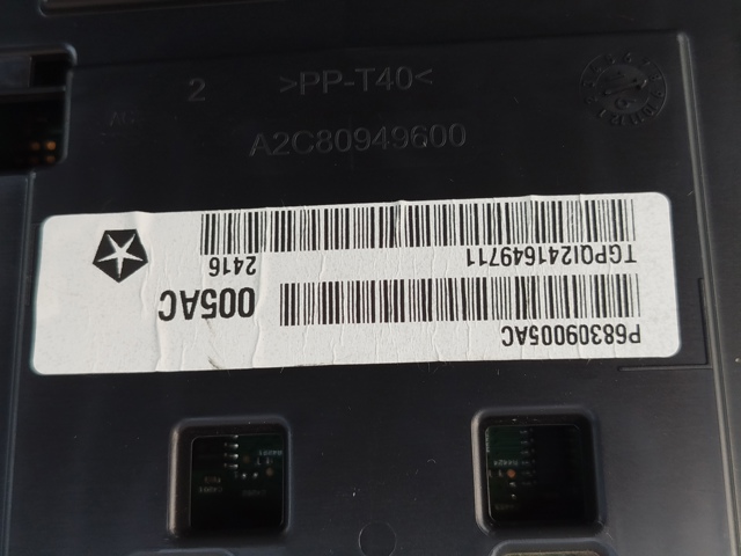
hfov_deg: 39.7
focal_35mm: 48
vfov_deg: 30.3
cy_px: 278
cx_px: 370
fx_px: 1028
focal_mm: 5.31
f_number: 1.7
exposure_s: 1/50
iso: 80
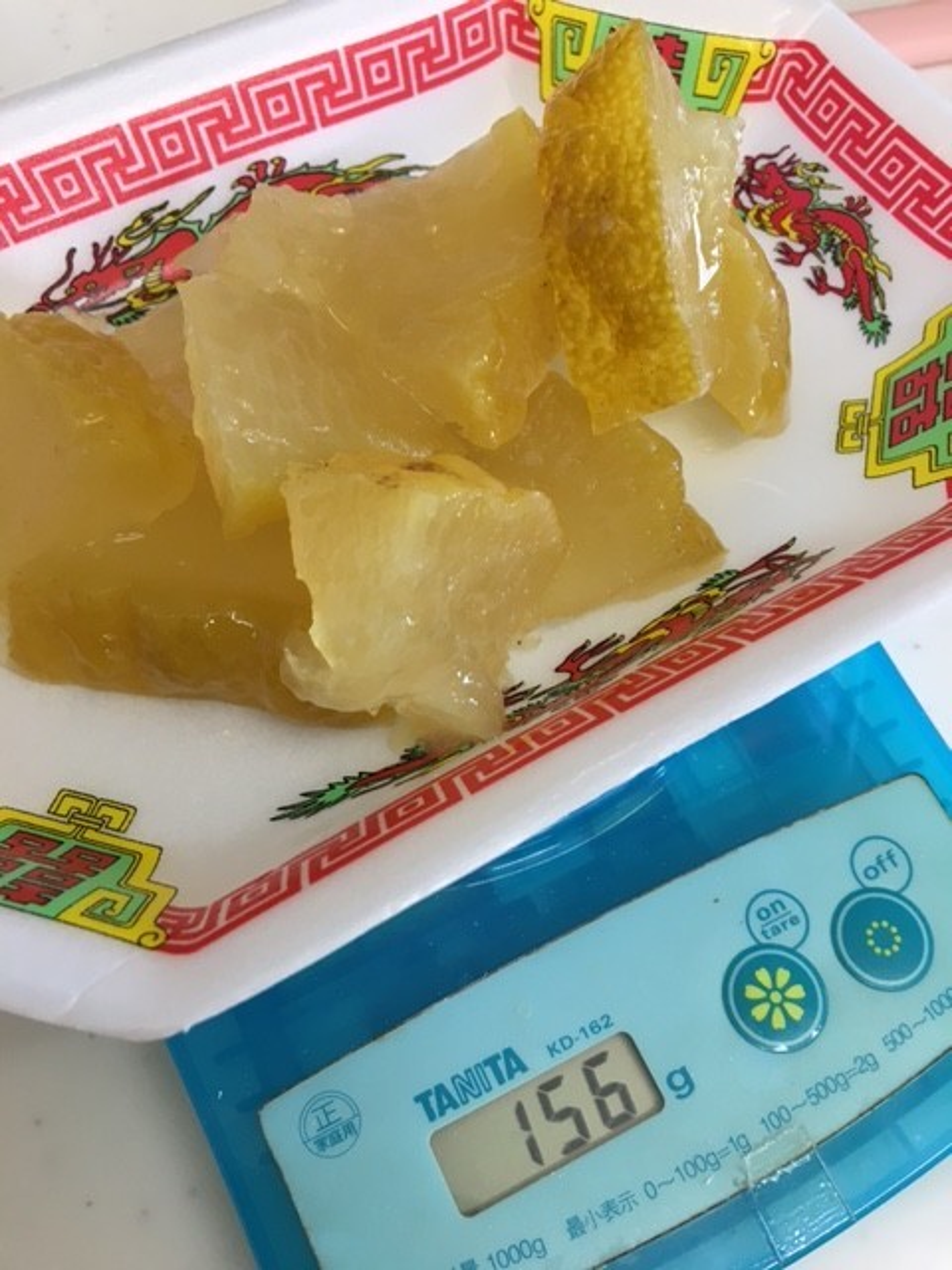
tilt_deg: -62.5
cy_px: 635
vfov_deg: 61.7
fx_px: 1063
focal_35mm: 29
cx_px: 476
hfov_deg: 48.2
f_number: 2.2
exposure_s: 1/30
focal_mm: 4.15
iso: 50
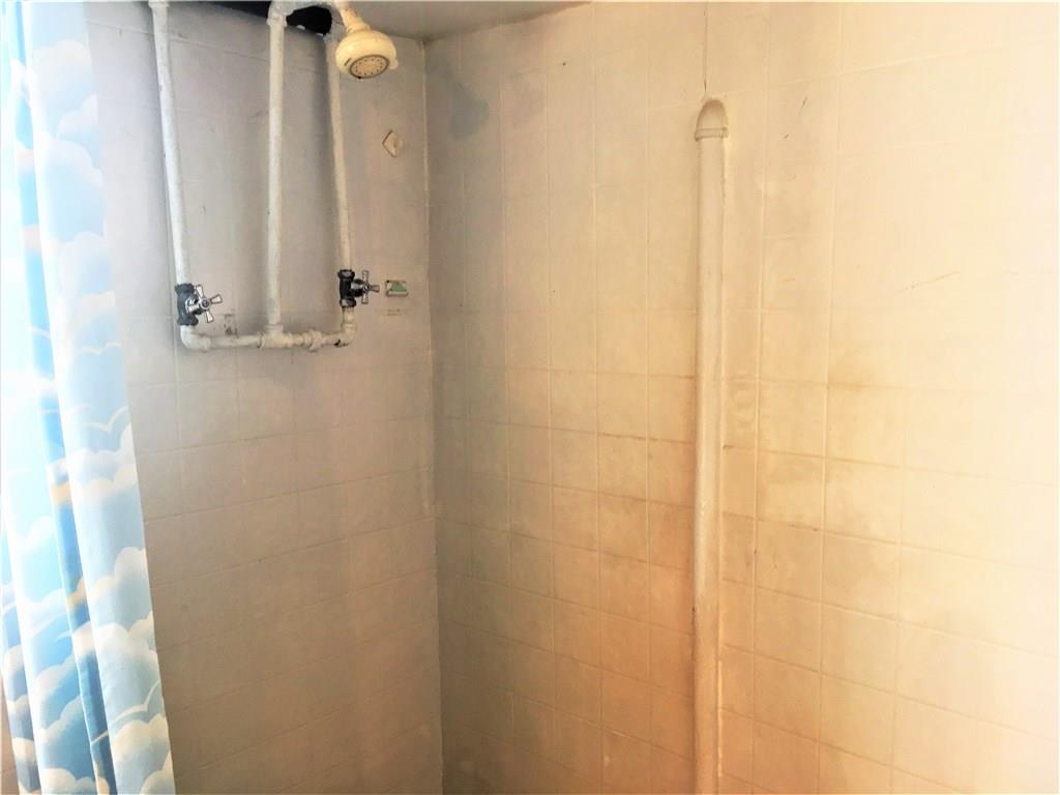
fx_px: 888
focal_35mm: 29
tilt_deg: -5.6
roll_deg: +0.8
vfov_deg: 48.2
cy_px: 398
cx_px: 530
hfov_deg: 61.7
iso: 40
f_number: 2.2
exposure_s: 1/30
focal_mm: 4.15
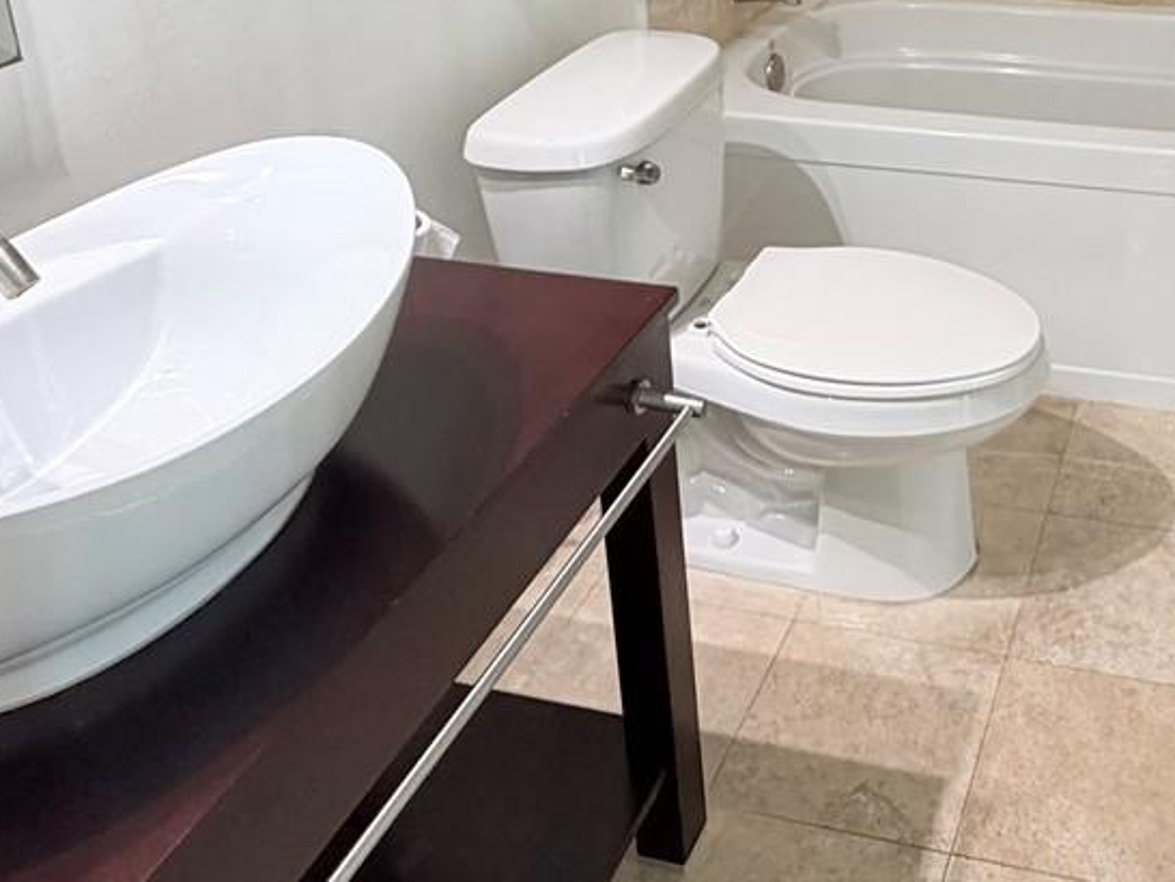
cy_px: -30
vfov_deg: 32.0
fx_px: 1392
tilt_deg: -15.7
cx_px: 983
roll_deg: +0.0
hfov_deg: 43.1
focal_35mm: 41
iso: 160
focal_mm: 2.22
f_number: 2.2
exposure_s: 1/60
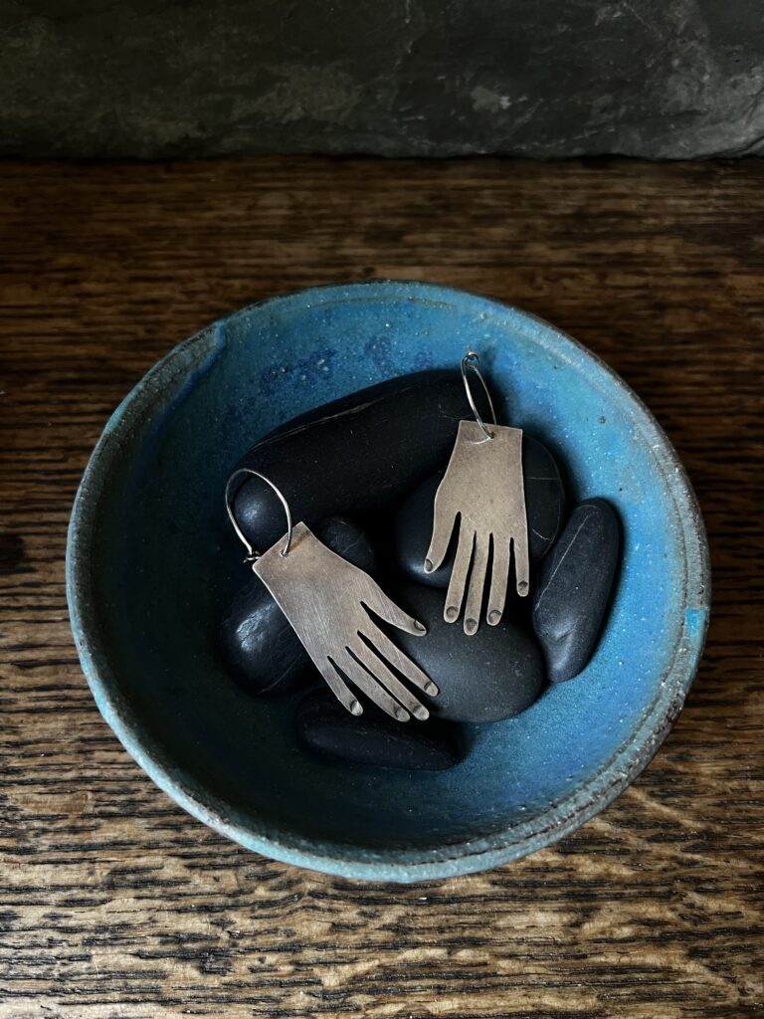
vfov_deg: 67.3
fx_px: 765
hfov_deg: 53.1
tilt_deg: -66.5
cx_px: 382
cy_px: 510
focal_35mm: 26
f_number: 1.6
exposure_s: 1/94
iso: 125
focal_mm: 5.1
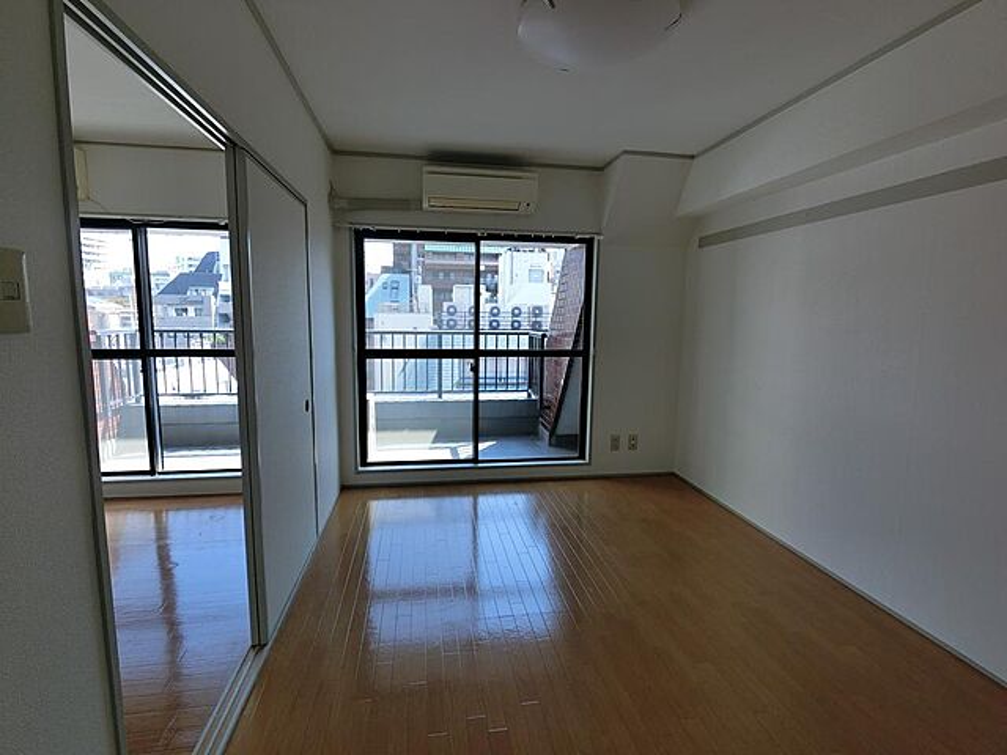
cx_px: 504
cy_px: 378
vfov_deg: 78.1
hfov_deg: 94.5
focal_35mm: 16
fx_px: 465
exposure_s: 1/200
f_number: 2.8
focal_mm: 2.87
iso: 64
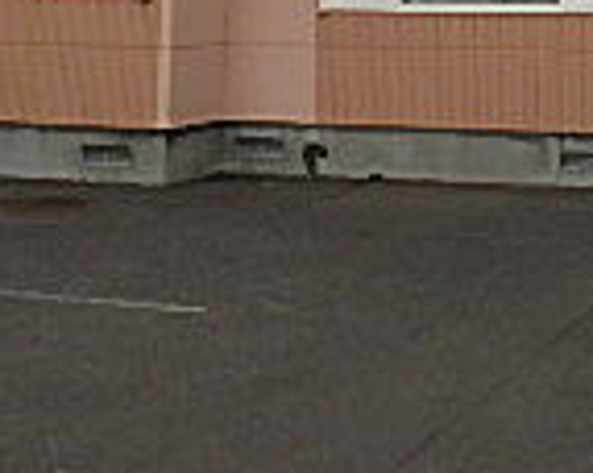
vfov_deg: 15.1
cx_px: 489
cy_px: -290
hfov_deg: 20.6
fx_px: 1612
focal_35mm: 92
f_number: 3.5
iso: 160
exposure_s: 1/60
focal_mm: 3.7
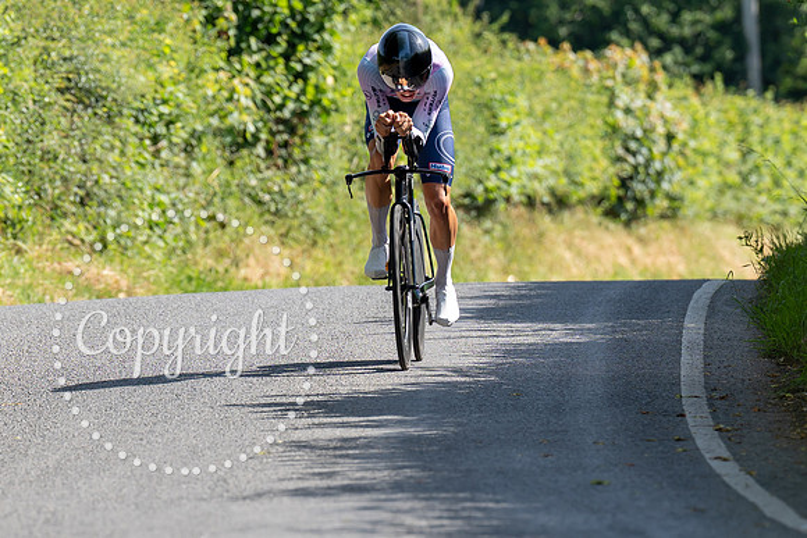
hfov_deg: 4.4
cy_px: 377
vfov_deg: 3.0
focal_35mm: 463
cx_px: 419
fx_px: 10392
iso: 125
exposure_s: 1/640
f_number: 3.5
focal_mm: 182
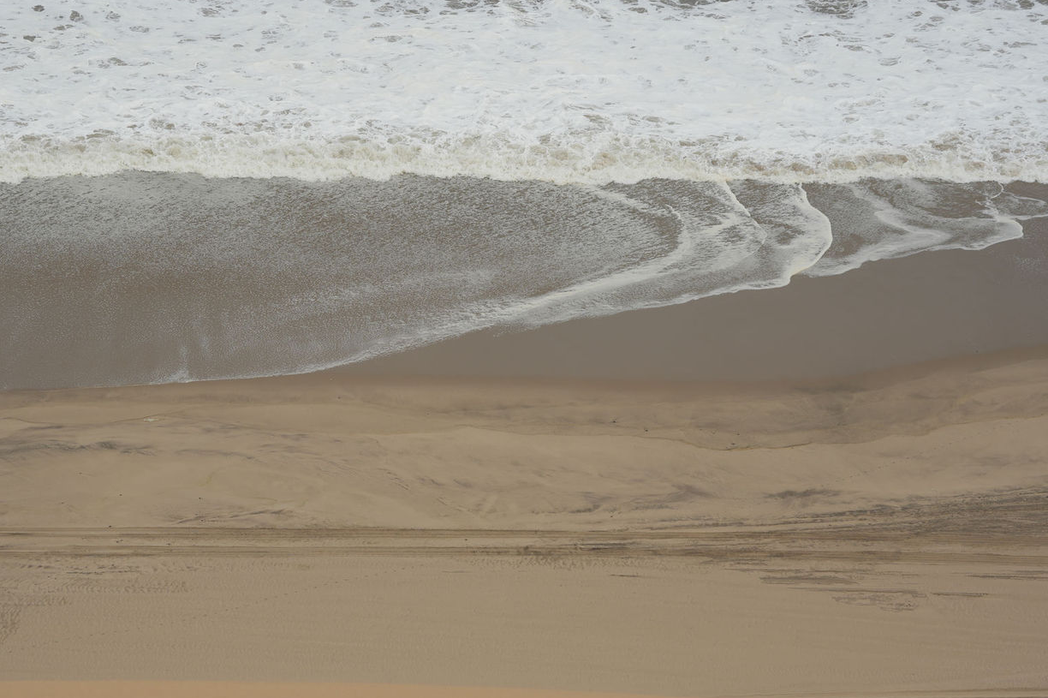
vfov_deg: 10.1
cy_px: 440
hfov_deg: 15.1
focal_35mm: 136
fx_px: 3957
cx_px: 418
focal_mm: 104
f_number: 9
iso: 100
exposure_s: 1/400
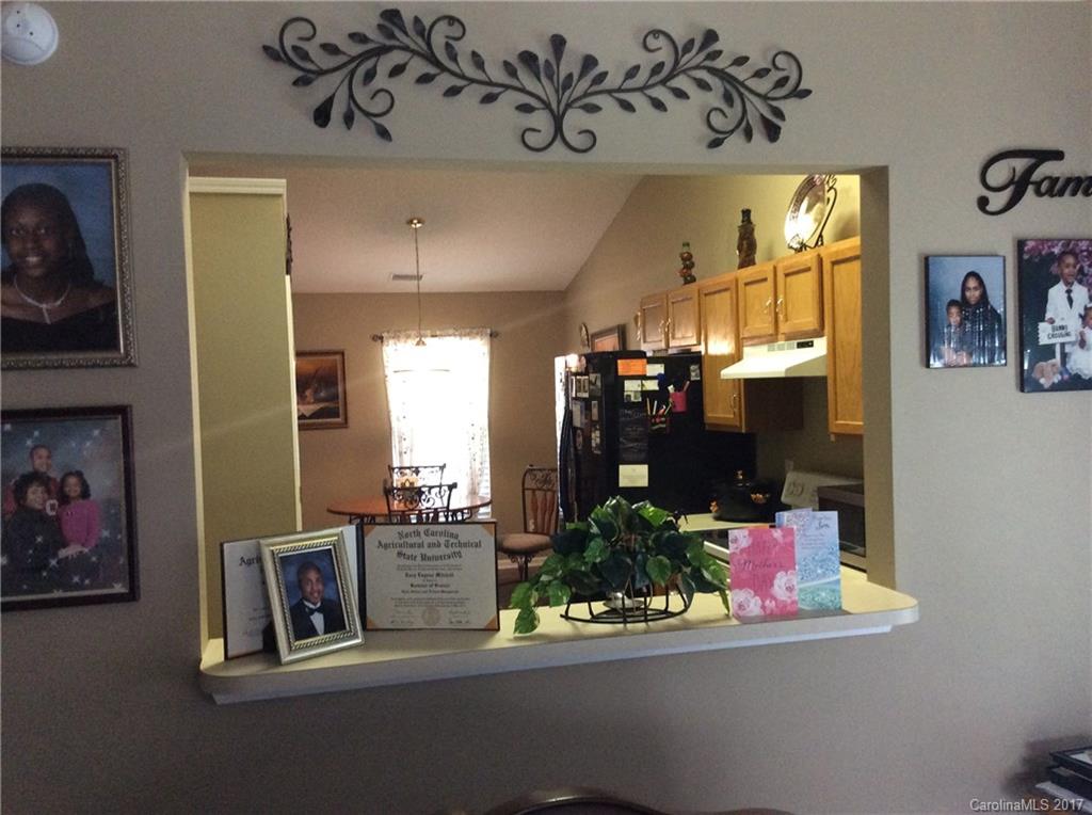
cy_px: 408
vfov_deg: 44.0
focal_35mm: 32
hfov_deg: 56.9
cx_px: 546
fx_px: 1008
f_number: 2.4
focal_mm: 3.3
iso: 200
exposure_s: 1/24
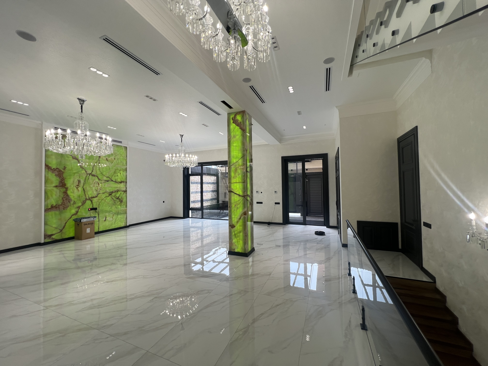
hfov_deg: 106.2
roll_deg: +1.6
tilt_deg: +1.4
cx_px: 244
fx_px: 183
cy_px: 183
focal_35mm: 13
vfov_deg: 89.9
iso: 32
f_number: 1.8
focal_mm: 1.57
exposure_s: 1/159
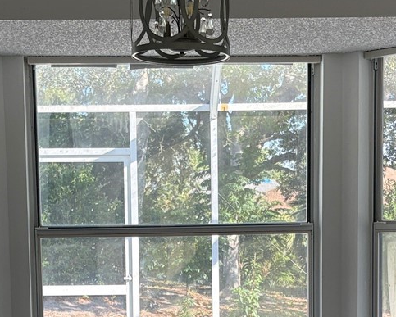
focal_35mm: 84
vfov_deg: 17.9
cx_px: 187
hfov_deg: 22.7
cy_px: 302
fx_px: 985
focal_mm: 5.96
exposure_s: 1/478
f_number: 1.6
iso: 64
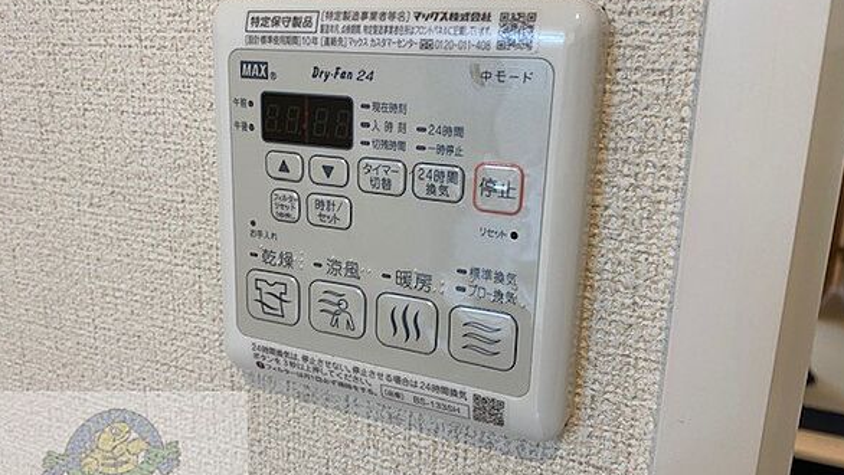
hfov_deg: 66.1
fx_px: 649
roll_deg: -1.7
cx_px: 421
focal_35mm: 29
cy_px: 235
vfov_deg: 40.2
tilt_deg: -13.9
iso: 80
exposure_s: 1/60
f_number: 1.8
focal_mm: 4.25
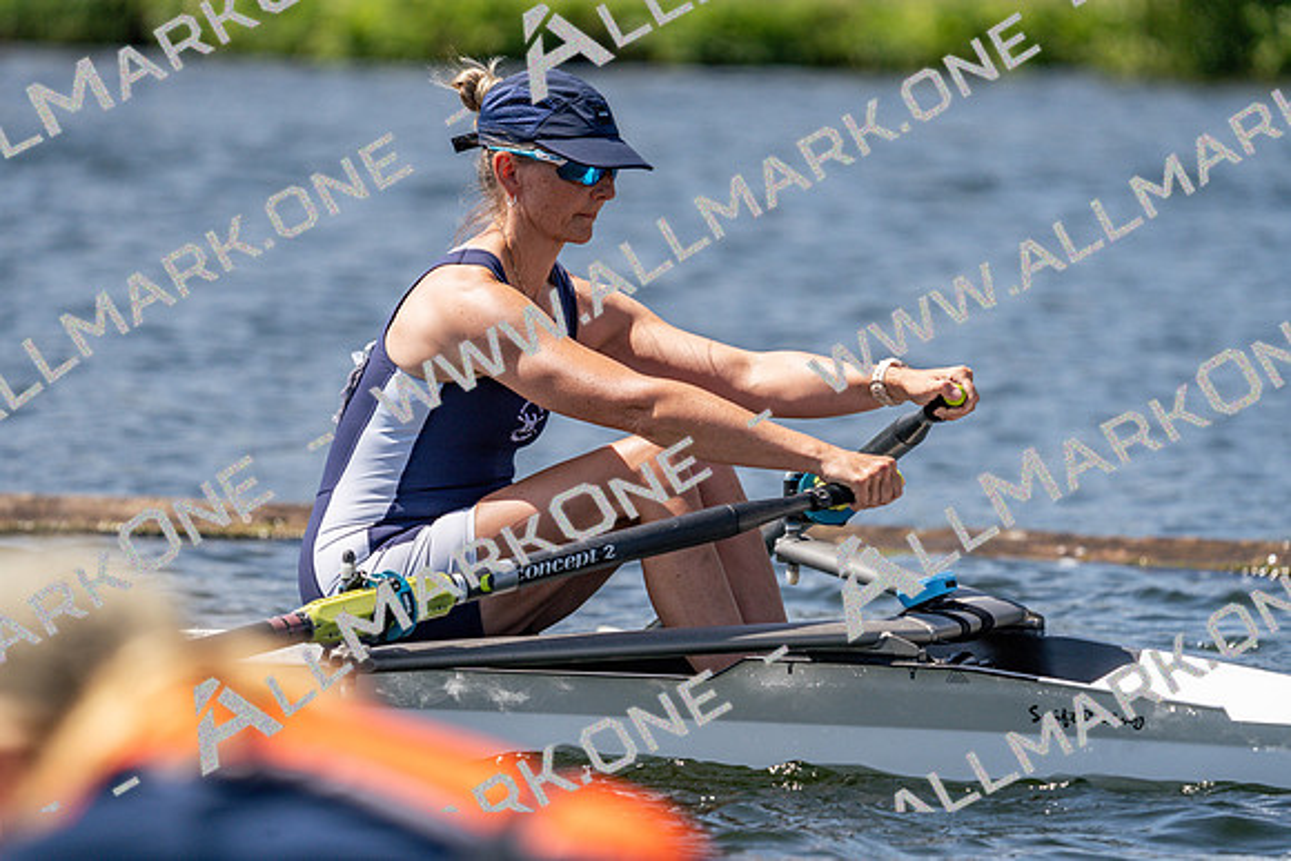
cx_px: 646
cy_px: 430
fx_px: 14598
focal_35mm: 407
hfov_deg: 5.1
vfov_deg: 3.4
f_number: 6.3
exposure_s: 1/2000
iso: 320
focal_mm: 407
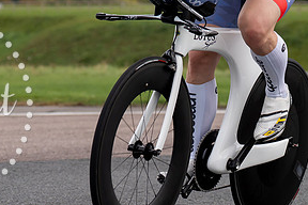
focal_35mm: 246
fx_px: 2105
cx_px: 199
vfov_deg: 5.6
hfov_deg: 8.4
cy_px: 42
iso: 125
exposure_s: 1/1000
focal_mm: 70
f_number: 3.5
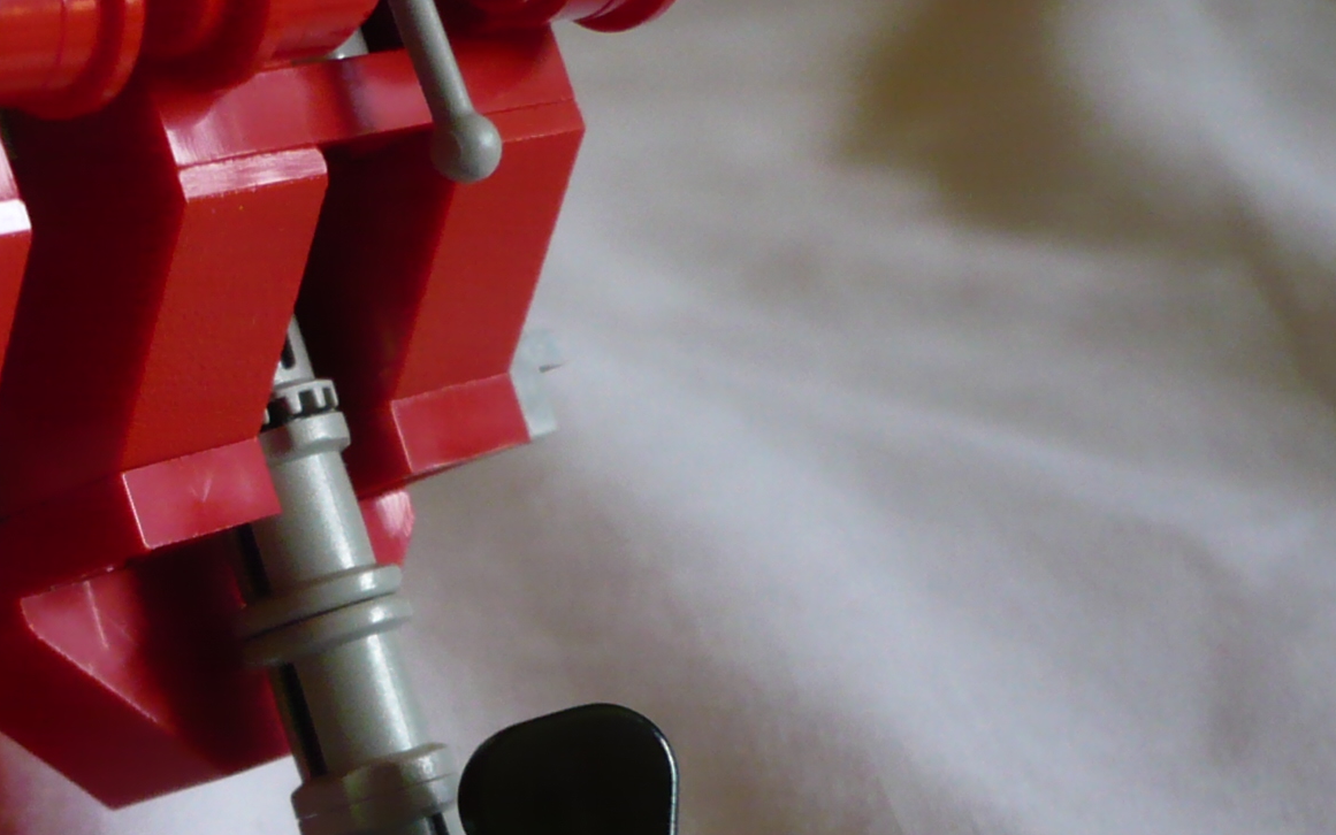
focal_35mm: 90
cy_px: 690
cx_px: 26
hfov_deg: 22.2
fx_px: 3277
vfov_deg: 14.4
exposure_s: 1/30
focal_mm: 5.8
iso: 200
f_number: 2.8
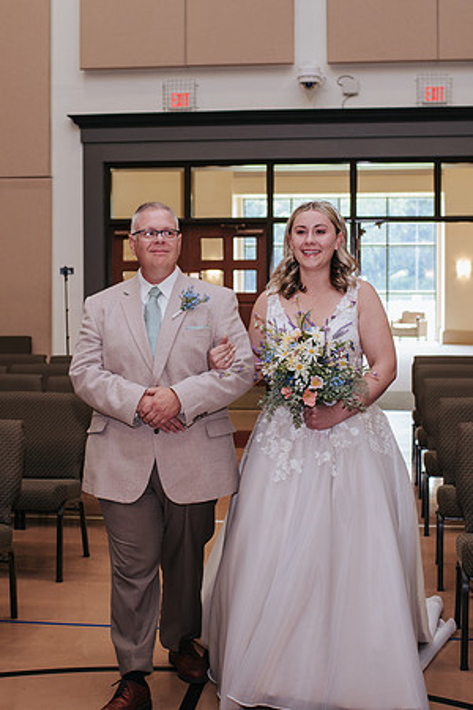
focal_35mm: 58
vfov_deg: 34.4
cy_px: 321
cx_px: 217
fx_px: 1145
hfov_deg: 23.3
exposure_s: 1/200
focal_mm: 35
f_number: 3.2
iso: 640
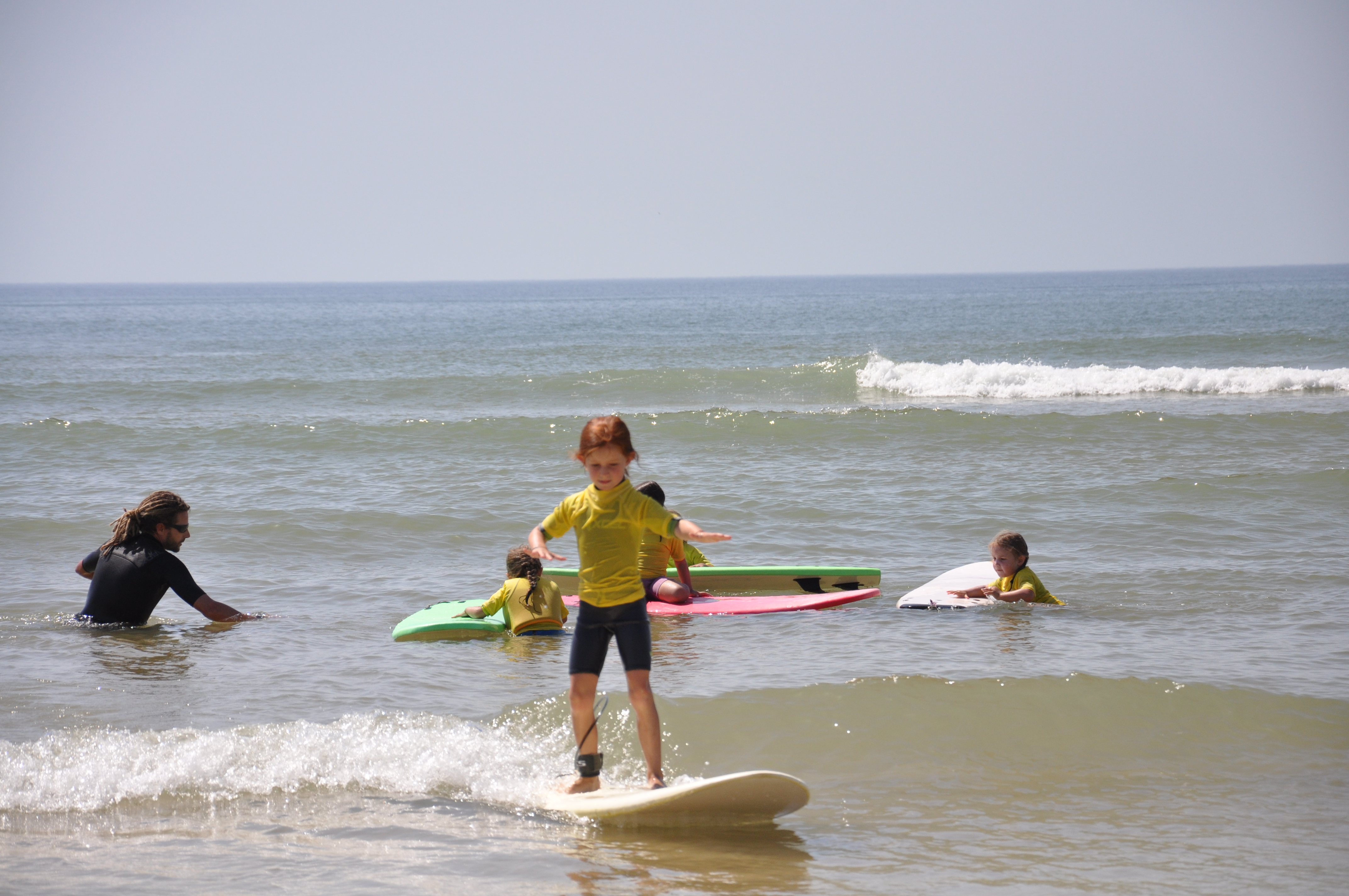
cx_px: 674
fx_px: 5895
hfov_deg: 13.1
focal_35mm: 158
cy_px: 448
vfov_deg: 8.7
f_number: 7.1
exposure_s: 1/2000
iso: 400
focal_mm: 105
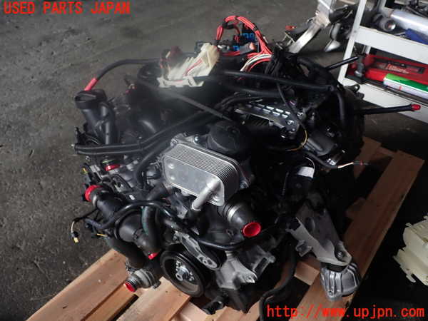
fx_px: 396
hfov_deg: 56.8
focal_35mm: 32
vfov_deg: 44.2
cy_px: 160
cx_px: 214
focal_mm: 5.79
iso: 100
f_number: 7.1
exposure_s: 1/30
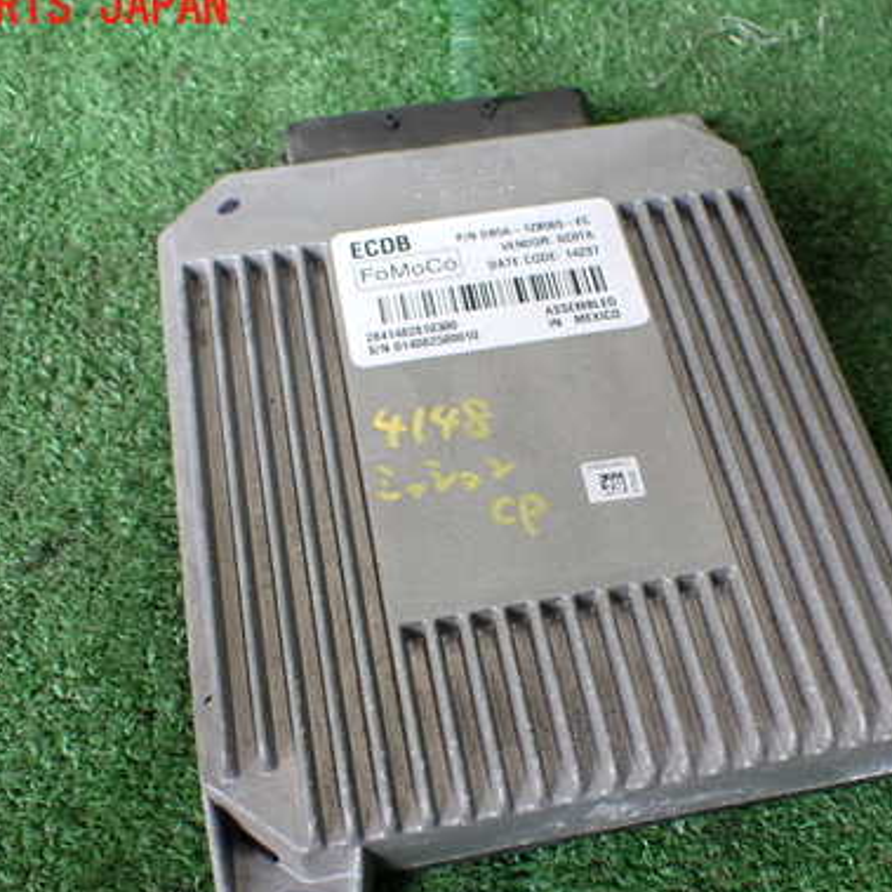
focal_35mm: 42
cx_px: 506
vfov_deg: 39.9
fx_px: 1224
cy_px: 508
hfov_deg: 39.9
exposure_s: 1/125
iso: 250
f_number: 2.3
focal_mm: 5.4
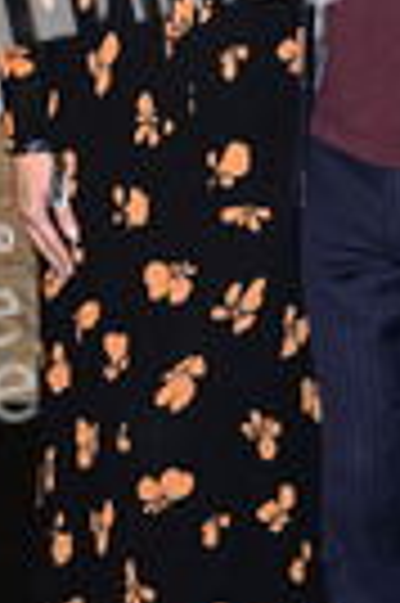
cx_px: 297
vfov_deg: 11.9
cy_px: 171
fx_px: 2891
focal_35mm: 173
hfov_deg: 7.9
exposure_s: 1/250
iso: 800
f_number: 5.6
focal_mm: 58
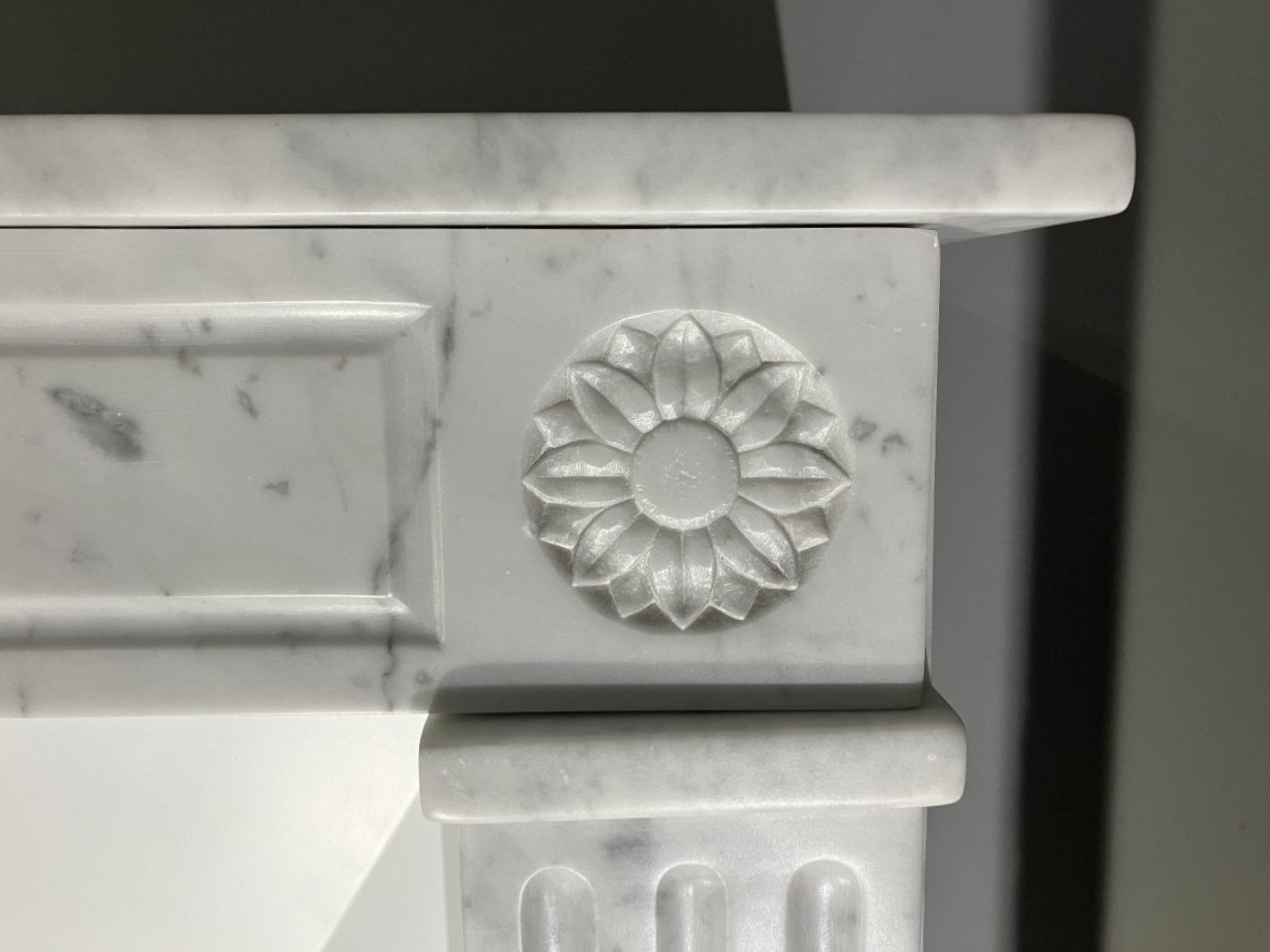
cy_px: 476
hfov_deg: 63.5
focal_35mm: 28
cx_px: 635
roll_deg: -1.0
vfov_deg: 49.7
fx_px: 1027
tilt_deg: -8.1
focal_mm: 3.99
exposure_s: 1/50
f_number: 1.8
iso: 64
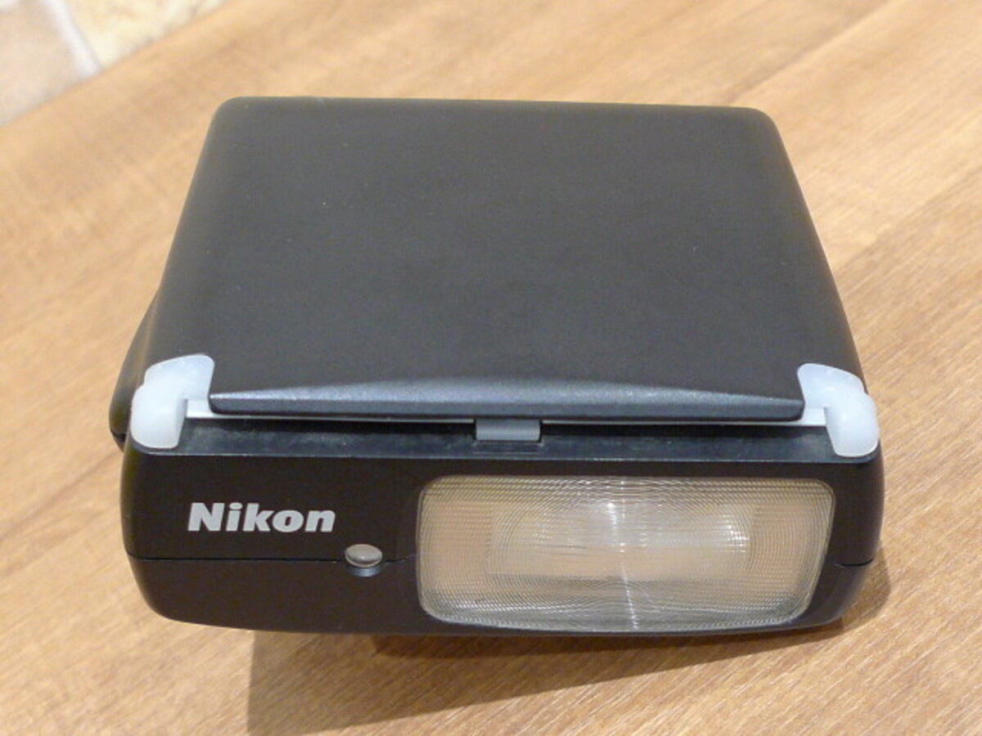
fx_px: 1333
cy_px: 368
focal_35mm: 47
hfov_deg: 40.4
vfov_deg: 30.9
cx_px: 491
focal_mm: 5.4
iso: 400
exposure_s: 1/100
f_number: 2.2
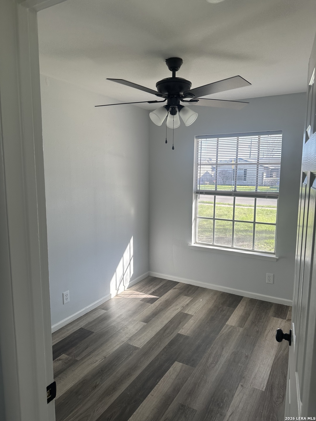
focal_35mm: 24
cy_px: 210
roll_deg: -1.1
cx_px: 158
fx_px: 292
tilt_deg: -6.9
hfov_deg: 56.8
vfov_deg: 71.6
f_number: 1.78
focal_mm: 6.86
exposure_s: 1/290
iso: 80
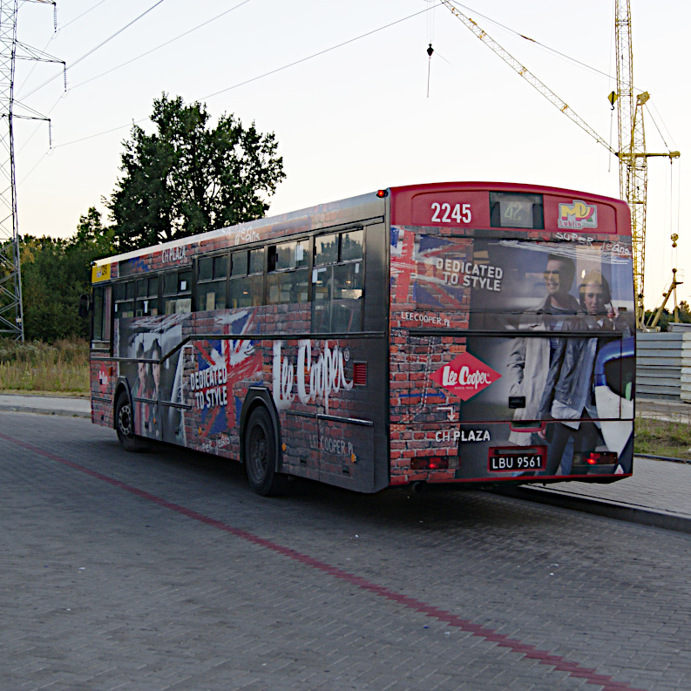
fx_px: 1220
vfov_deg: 31.6
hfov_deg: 31.6
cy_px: 347
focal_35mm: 54
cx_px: 369
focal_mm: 28
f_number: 7.1
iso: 200
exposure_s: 1/60
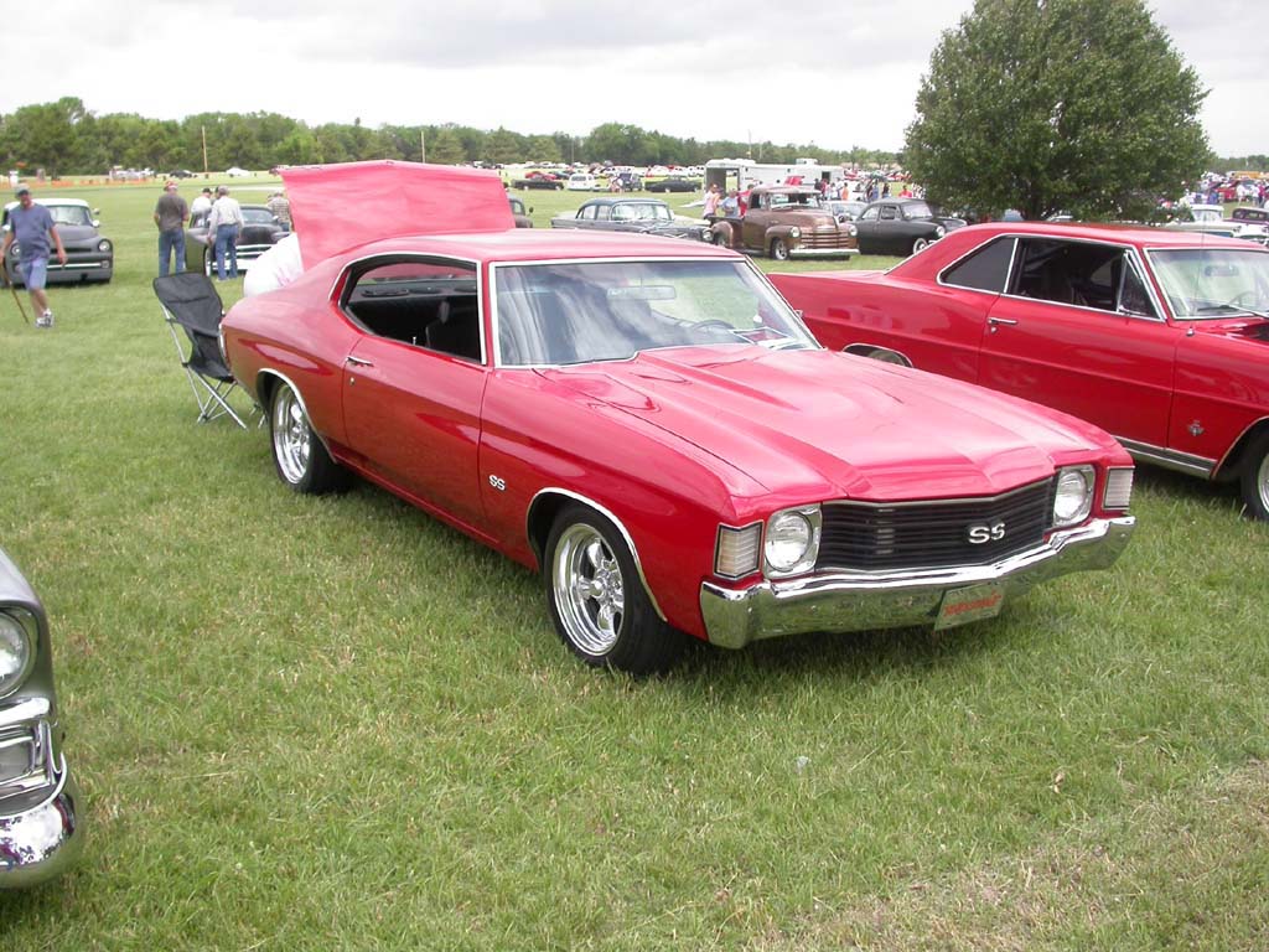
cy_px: 476
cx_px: 634
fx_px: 1393
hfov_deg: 49.0
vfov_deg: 37.7
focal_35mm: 38
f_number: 2.6
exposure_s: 1/1000
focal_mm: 7.85
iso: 100
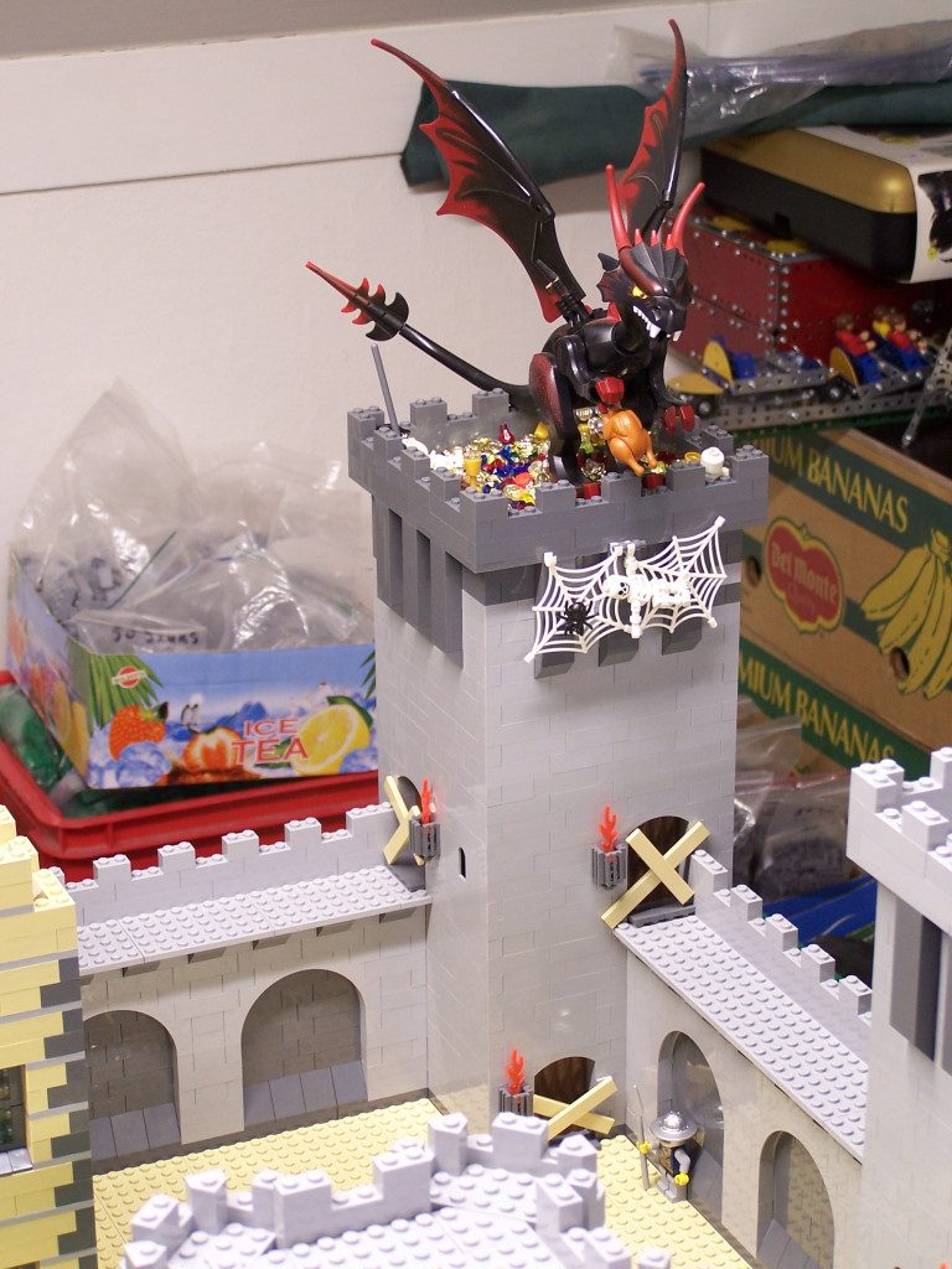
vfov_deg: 26.0
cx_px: 476
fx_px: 2750
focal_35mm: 75
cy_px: 634
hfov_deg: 19.6
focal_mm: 12.4
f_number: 3.2
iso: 80
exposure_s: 1/4
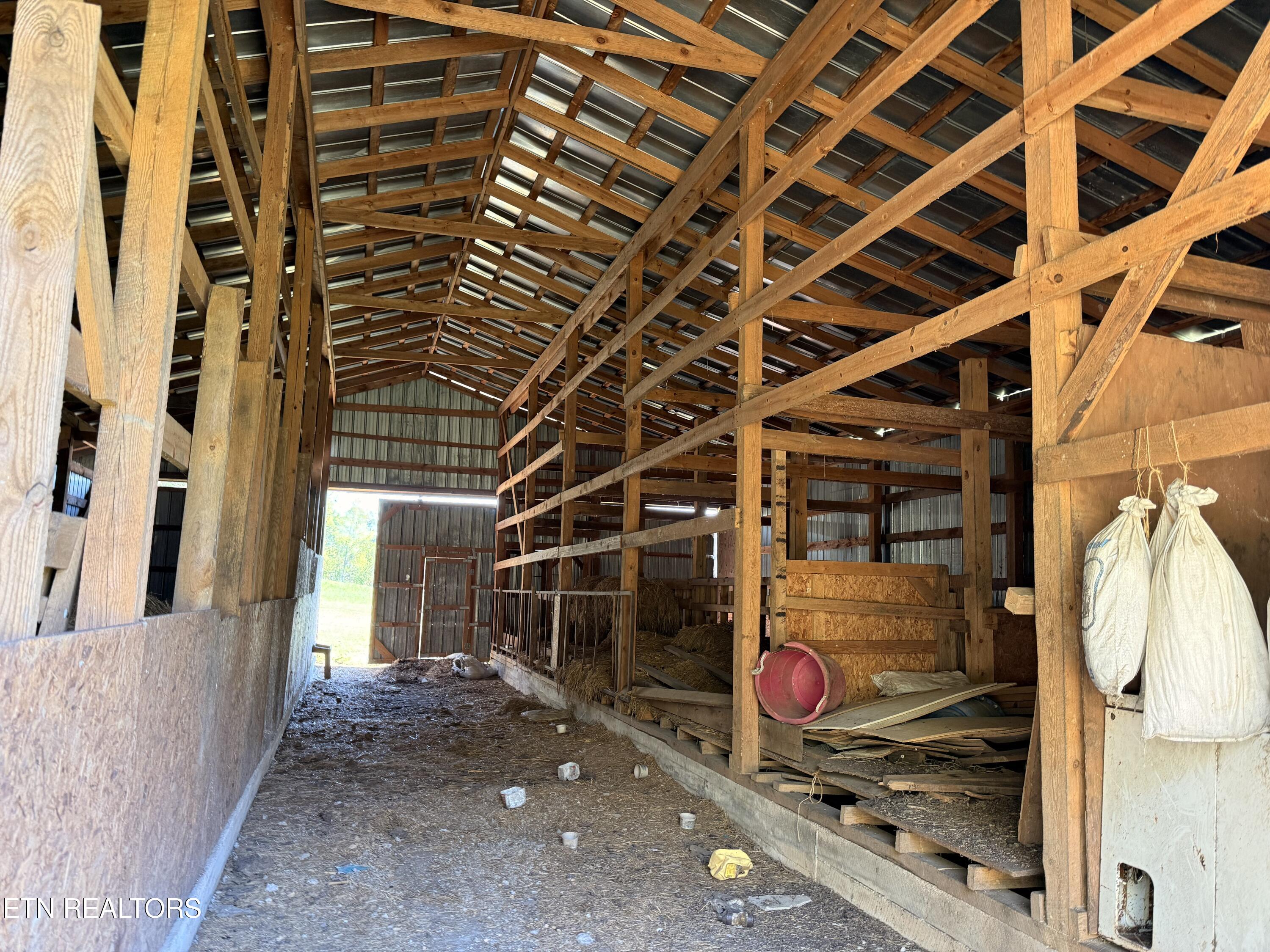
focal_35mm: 24
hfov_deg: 71.6
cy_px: 476
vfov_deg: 56.8
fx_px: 881
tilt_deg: +7.1
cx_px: 635
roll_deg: -0.9
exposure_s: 1/71
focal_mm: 6.76
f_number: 1.78
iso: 200
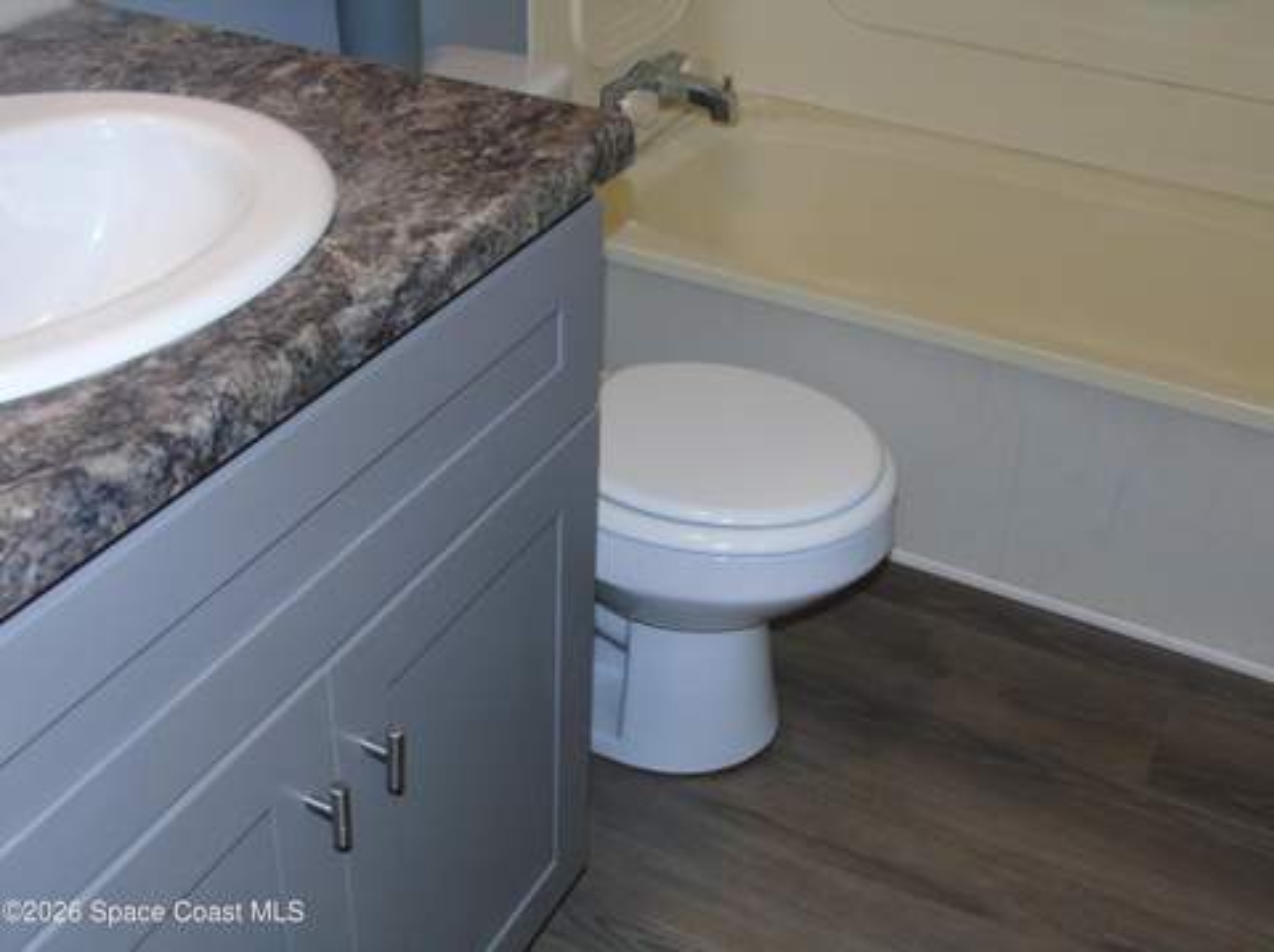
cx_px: 637
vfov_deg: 35.9
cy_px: 476
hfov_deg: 46.8
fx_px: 1471
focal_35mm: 40
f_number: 3.9
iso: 200
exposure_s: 1/50
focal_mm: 7.1
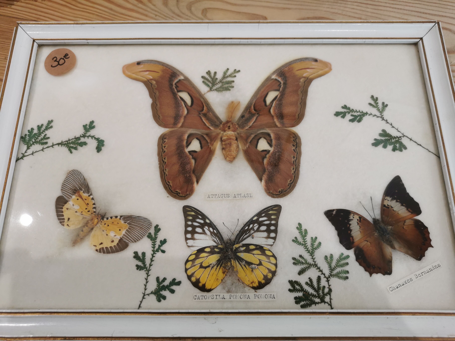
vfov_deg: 51.4
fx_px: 355
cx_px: 228
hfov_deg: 65.3
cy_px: 170
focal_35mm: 27
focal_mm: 5.58
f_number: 1.8
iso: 80
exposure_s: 1/100
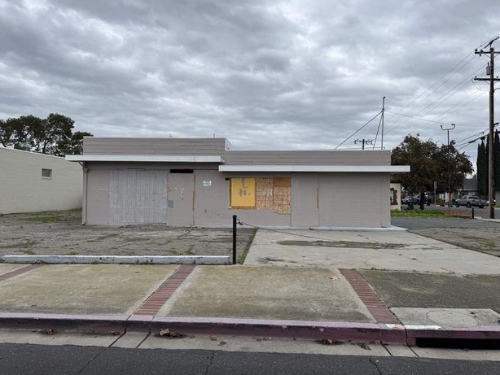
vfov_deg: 54.9
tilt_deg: +1.5
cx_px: 256
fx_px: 361
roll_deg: -0.2
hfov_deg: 69.4
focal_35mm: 25
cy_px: 181
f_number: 1.78
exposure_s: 1/1361
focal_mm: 6.76
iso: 80
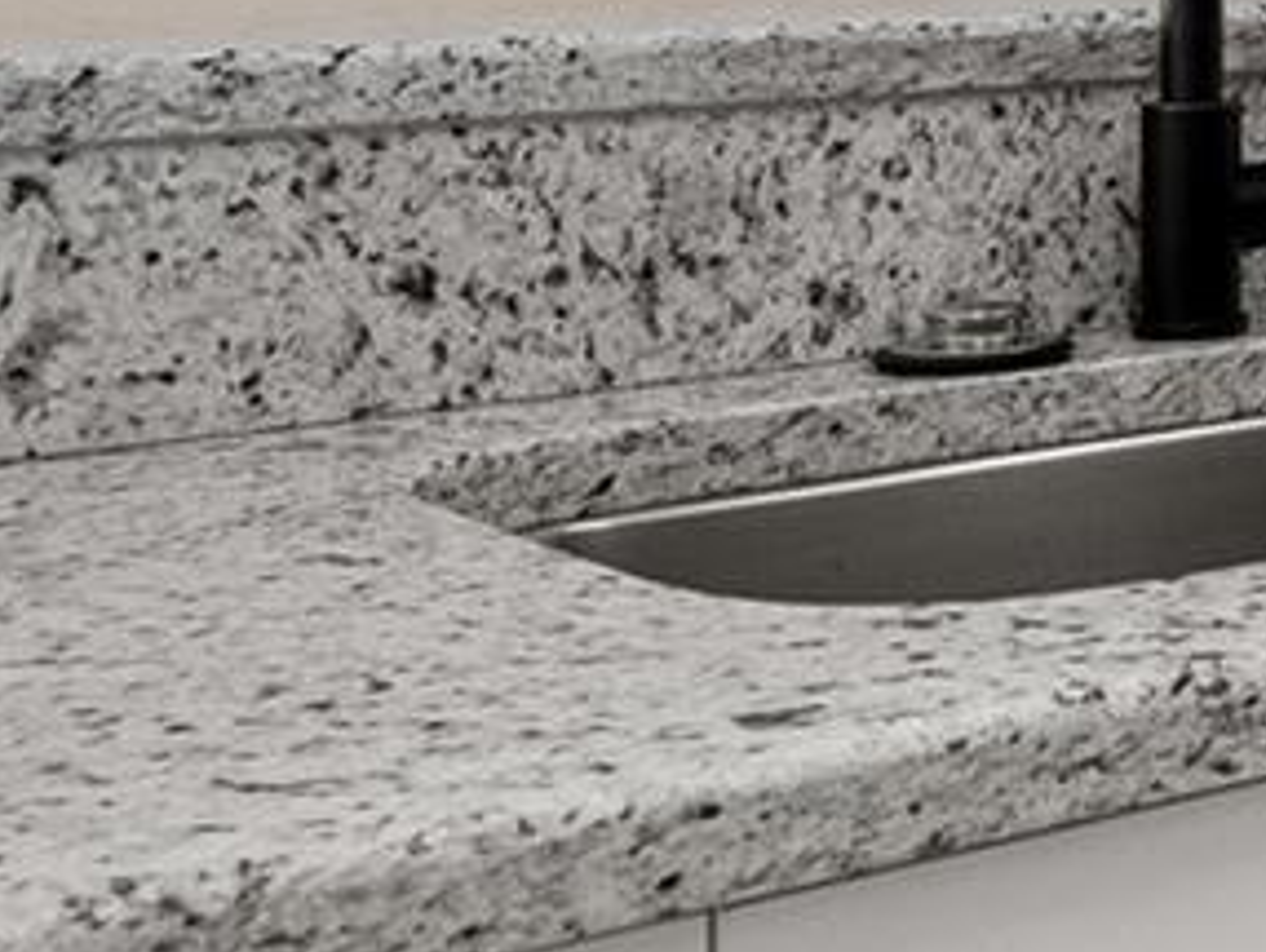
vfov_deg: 16.9
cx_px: 2147
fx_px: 3148
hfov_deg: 18.7
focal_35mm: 86
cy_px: 62
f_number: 8
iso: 400
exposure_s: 1/1000
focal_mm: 16
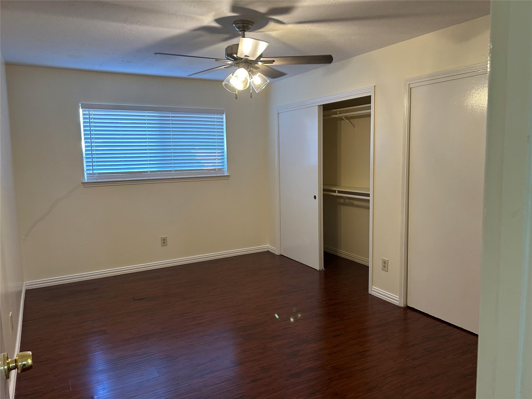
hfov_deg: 67.3
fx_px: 400
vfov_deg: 53.1
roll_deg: +1.5
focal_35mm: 26
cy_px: 200
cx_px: 266
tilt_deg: -6.9
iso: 125
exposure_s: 1/60
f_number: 1.5
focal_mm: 5.7
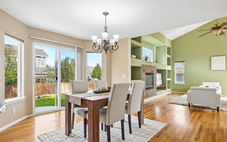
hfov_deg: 88.0
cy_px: 77
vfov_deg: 62.1
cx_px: 116
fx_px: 118
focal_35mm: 19
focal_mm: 12
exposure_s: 1/30
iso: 200
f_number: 8
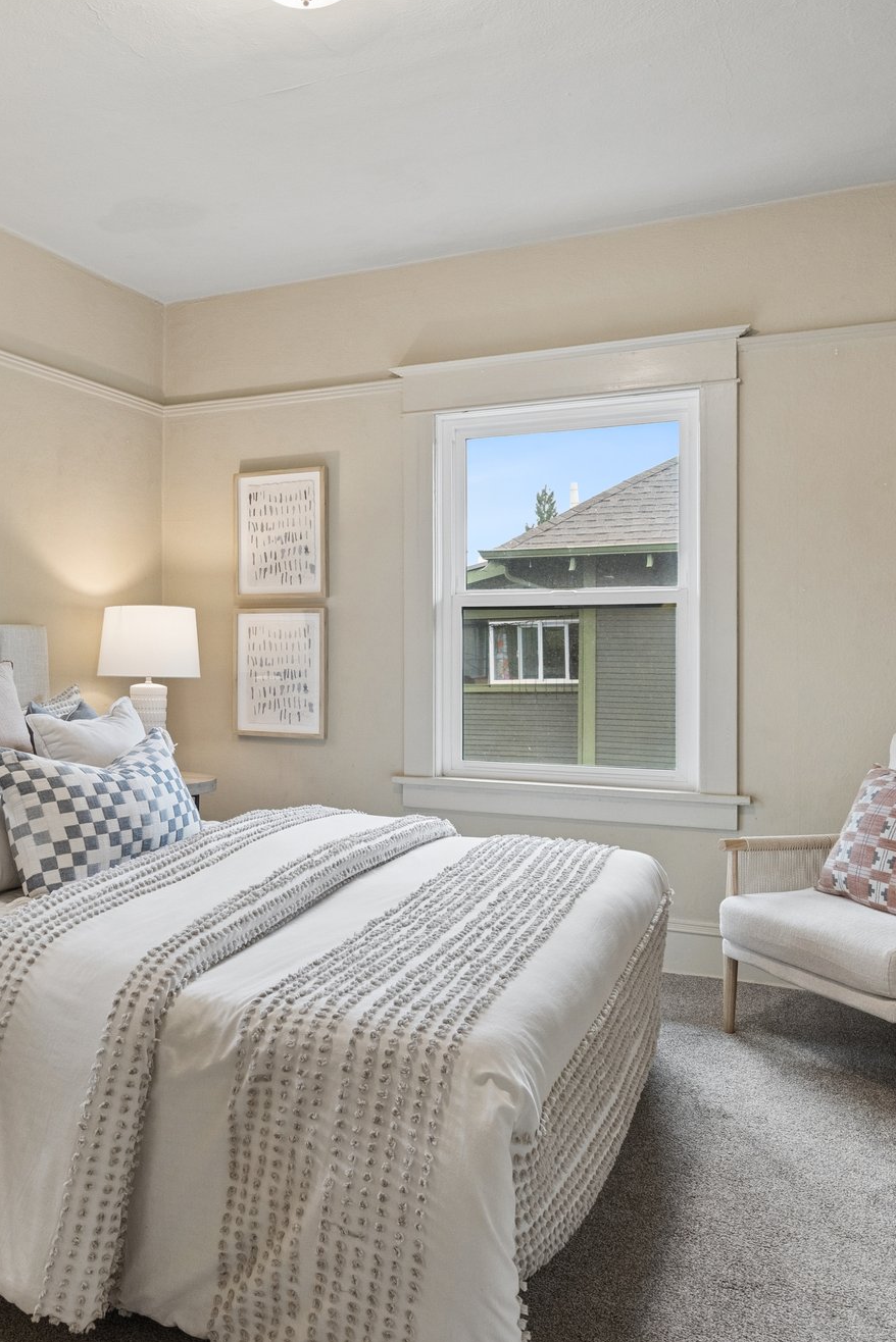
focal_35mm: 28
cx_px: 276
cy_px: 649
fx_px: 1045
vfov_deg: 65.4
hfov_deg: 45.5
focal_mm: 18
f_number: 8
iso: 2000
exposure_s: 1/80
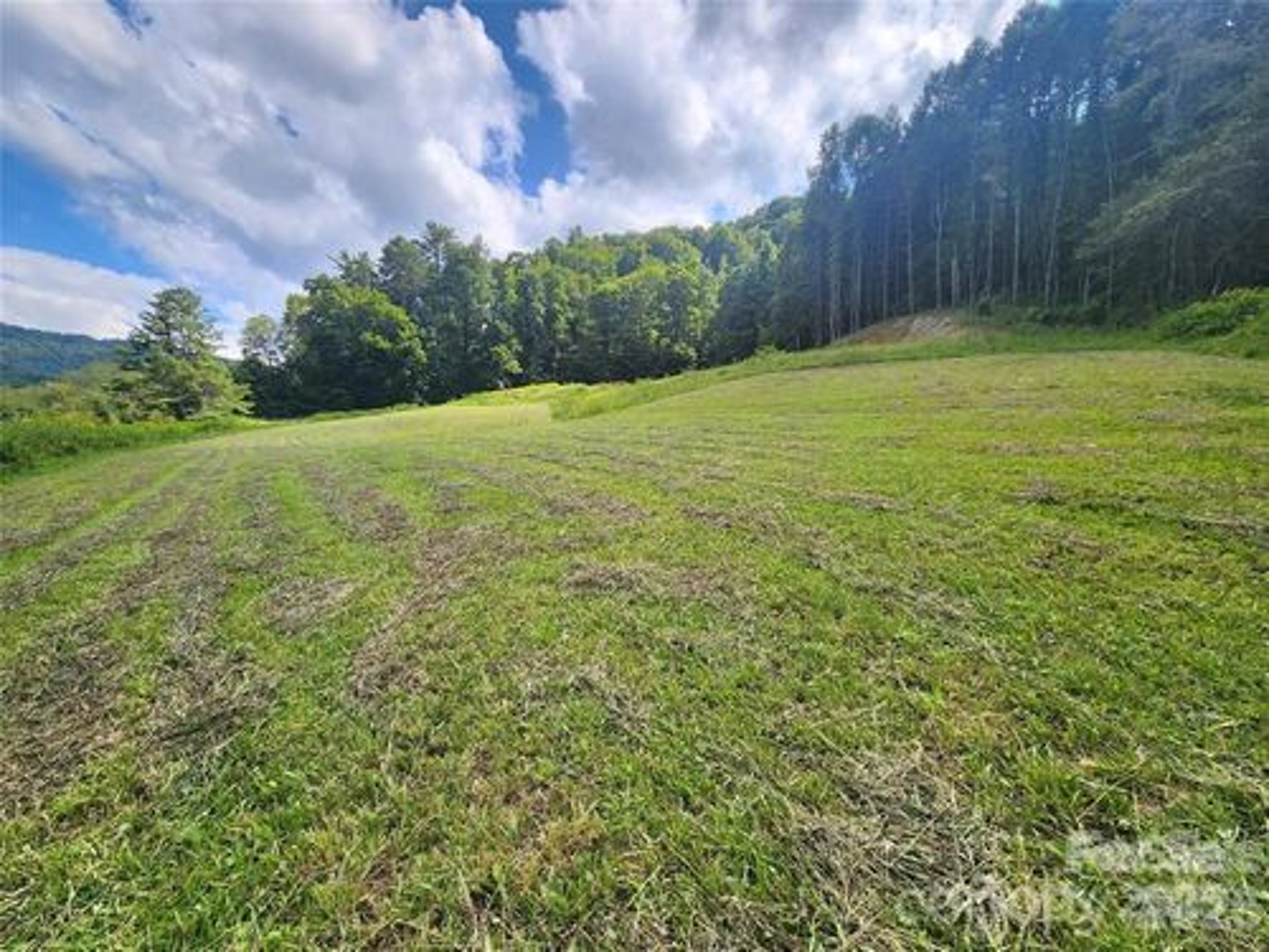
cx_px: 634
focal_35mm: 13
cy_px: 476
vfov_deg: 89.9
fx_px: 477
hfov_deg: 106.2
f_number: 2.2
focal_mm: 2.2
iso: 50
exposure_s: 1/2000
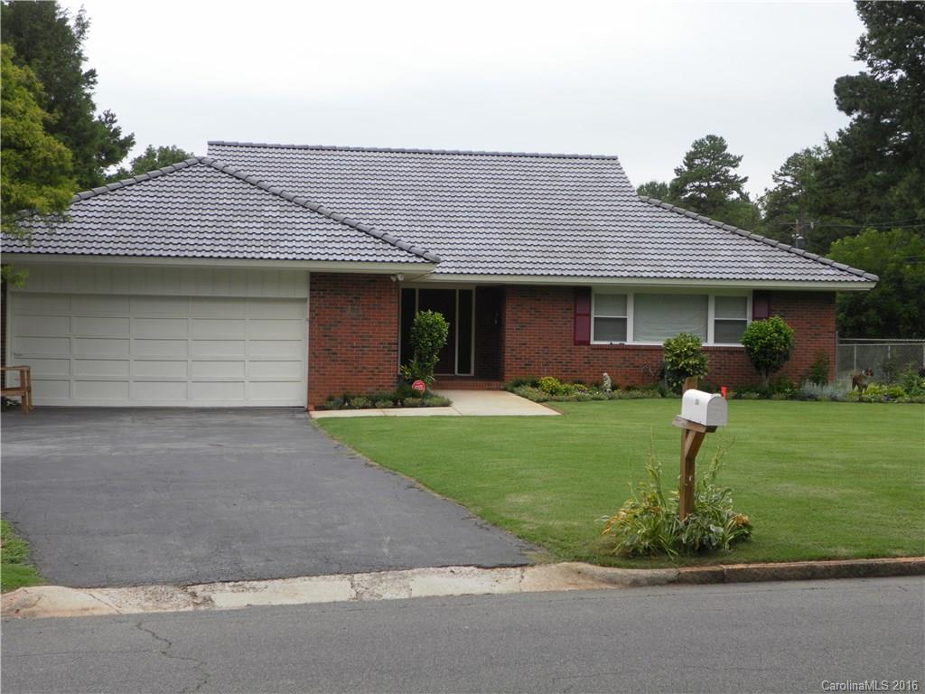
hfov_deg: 33.2
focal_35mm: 58
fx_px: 1550
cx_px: 462
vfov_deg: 25.2
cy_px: 347
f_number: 3.5
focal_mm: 10.3
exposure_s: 1/160
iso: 80
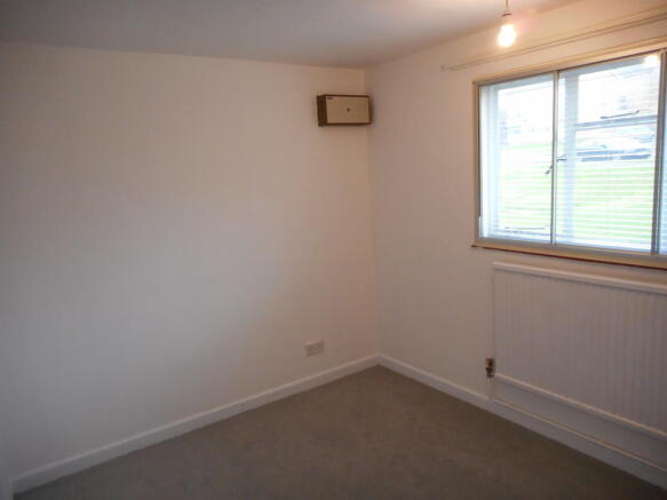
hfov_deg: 69.4
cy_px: 250
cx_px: 334
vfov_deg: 54.9
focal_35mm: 25
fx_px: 482
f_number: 3.7
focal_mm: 4.5
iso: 320
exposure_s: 1/30
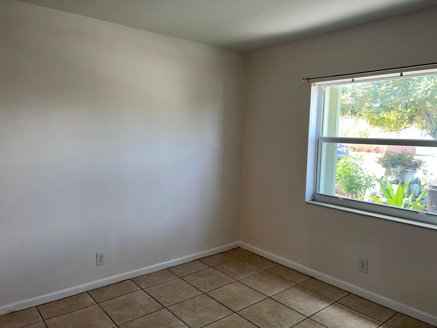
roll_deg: -0.5
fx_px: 328
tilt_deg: -5.3
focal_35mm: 26
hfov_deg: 67.3
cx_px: 218
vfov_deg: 53.1
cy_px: 164
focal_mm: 5.7
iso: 50
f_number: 1.5
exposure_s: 1/125
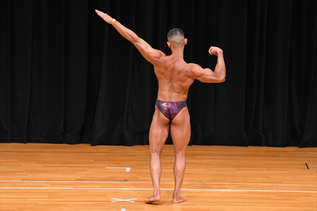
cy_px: 106
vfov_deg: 5.1
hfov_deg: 7.6
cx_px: 158
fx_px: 2376
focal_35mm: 270
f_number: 5.6
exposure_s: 1/400
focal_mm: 180
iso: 4000
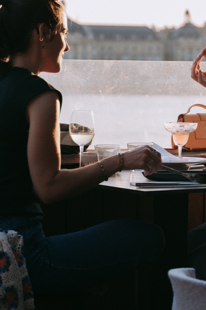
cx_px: 143
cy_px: 100
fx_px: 1493
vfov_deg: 11.8
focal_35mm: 174
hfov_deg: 7.9
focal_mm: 75
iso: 2000
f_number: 4.5
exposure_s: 1/1600
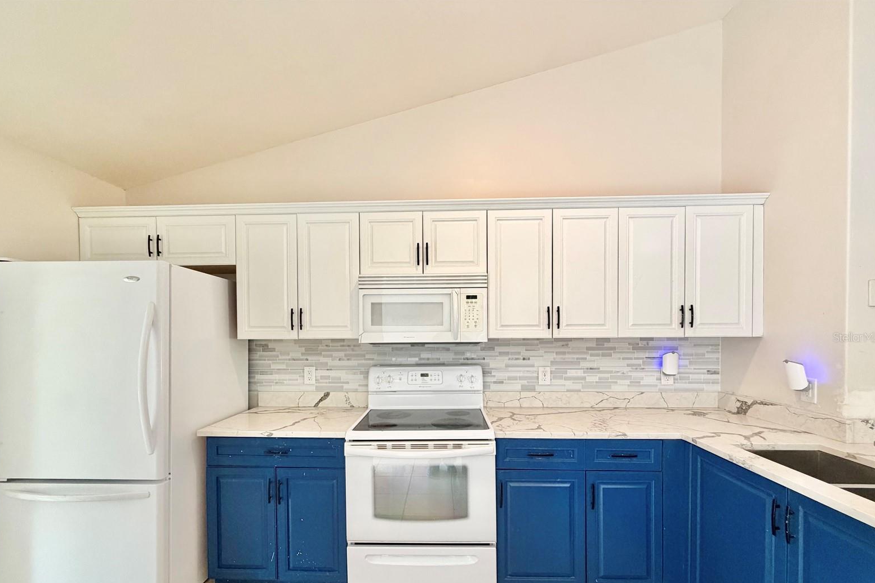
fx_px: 365
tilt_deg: -2.3
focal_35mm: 15
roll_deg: +1.0
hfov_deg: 100.4
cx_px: 436
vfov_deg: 76.8
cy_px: 337
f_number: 2.2
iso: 320
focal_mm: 2.22
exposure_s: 1/120
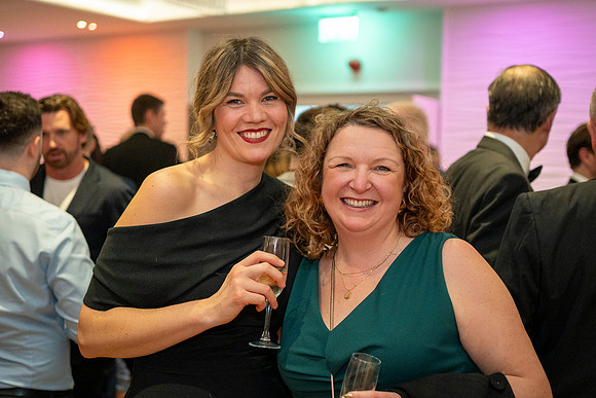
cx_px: 298
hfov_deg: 38.2
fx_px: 861
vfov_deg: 26.0
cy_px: 199
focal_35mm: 52
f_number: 2
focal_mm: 35
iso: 1250
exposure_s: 1/80
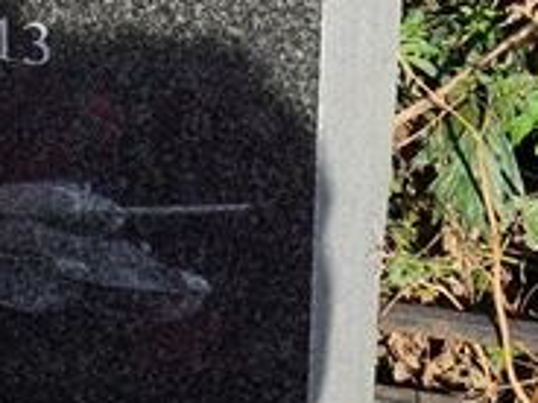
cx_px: -408
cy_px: -128
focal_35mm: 217
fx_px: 3373
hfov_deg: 8.8
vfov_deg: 6.8
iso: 50
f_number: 1.7
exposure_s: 1/1014
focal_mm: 4.71
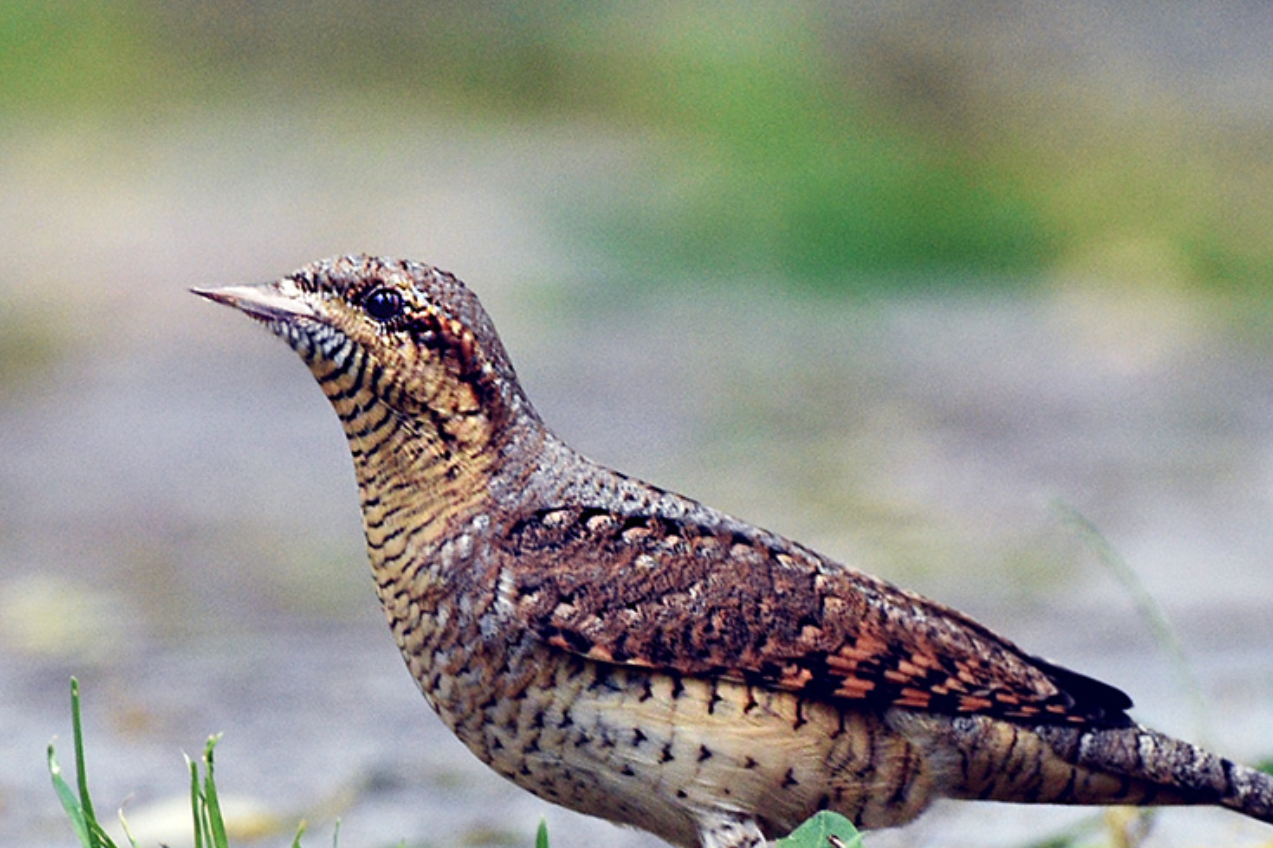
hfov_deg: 1.9
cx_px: 611
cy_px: 485
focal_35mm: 1072
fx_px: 37904
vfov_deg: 1.3
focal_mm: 500
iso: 320
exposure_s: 1/250
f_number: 6.3
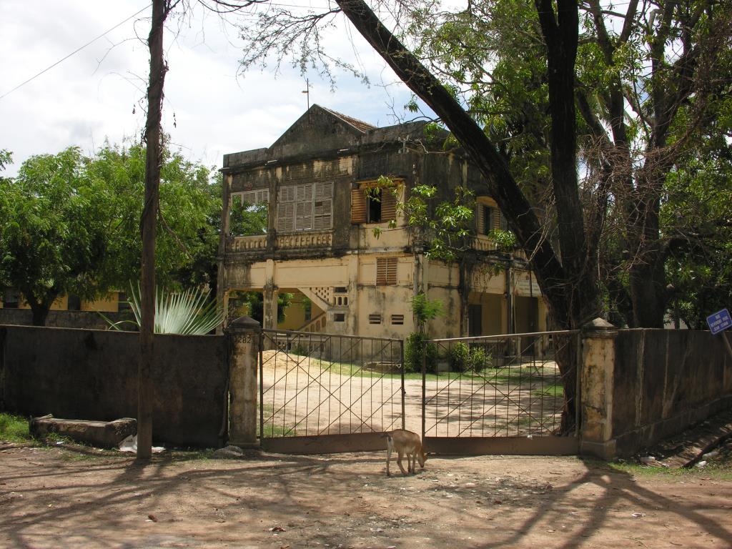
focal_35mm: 35
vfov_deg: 40.7
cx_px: 366
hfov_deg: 52.6
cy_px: 274
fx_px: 740
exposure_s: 1/233
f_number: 6.3
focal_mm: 8.9
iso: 50
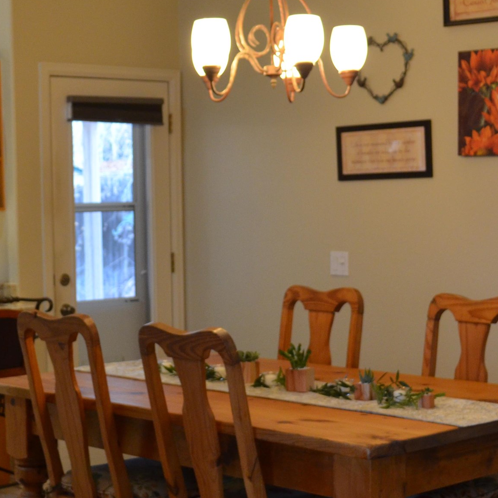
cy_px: 252
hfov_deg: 21.4
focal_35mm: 81
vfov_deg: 21.4
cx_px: 215
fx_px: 1318
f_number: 4
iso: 800
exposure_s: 1/40
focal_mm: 24
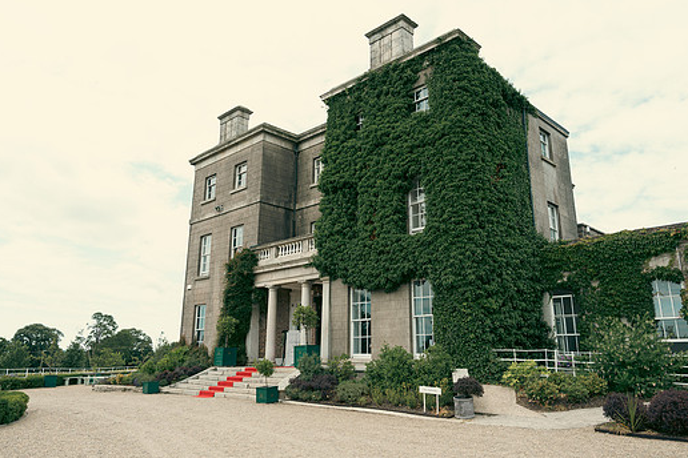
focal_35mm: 27
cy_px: 207
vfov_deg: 47.9
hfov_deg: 67.4
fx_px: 516
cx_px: 348
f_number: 3.5
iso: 125
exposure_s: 1/500
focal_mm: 24
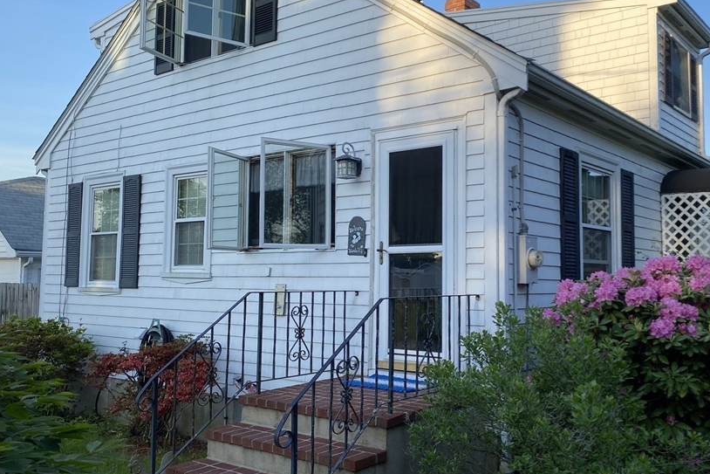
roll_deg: -0.6
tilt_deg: +2.9
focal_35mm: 34
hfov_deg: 55.3
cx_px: 431
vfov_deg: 38.9
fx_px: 671
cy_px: 236
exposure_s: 1/767
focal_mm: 4.25
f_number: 1.8
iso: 32
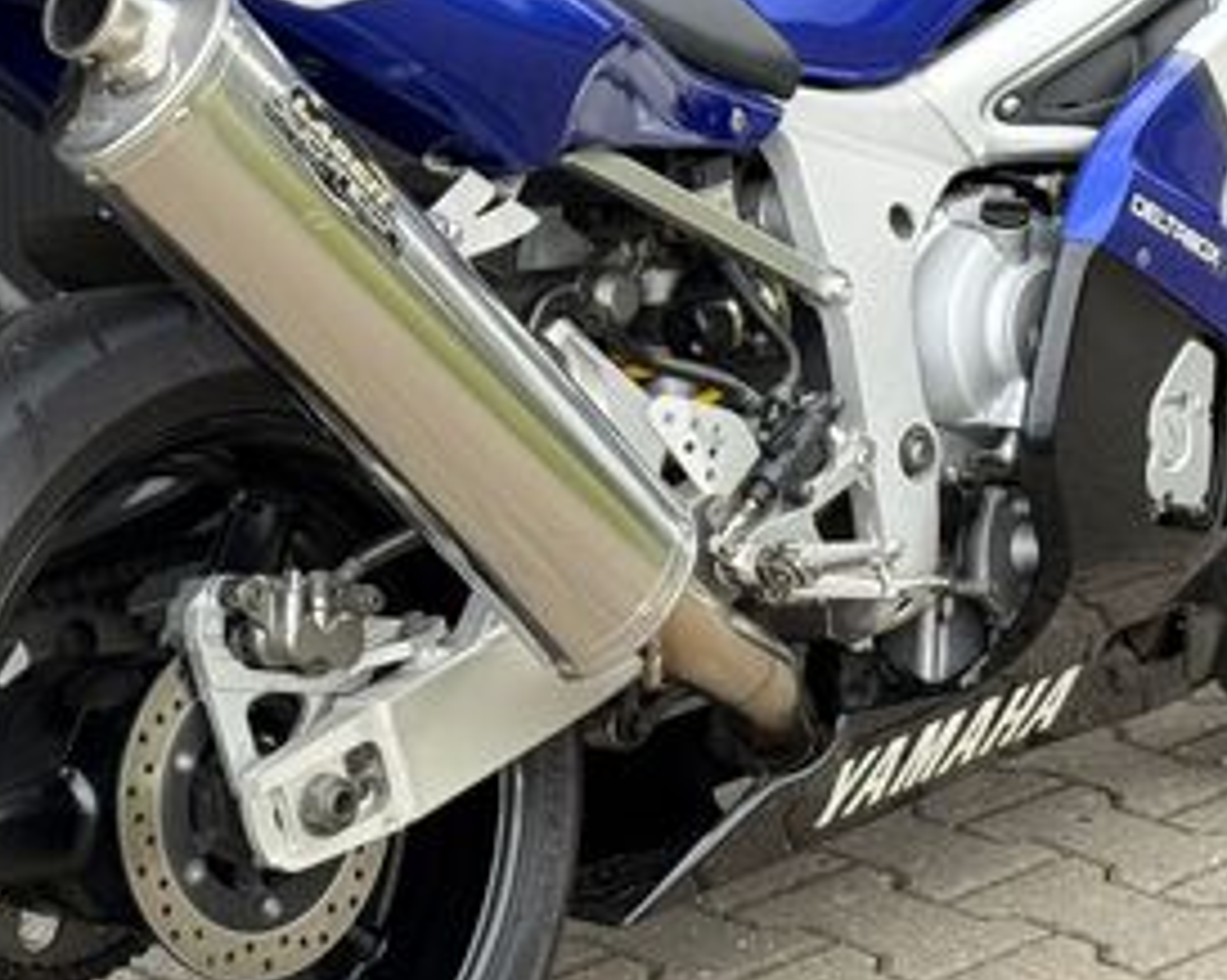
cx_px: 661
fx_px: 3992
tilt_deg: -11.3
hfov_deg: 17.5
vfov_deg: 14.0
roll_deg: -0.4
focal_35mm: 110
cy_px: 274
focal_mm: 6.76
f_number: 1.78
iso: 64
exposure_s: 1/675
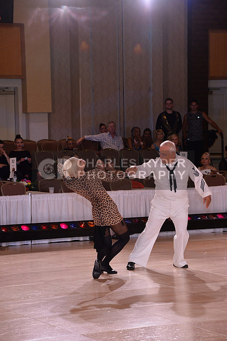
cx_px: 114
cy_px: 170
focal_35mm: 120
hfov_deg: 11.4
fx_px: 1138
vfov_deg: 17.1
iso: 2000
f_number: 5.6
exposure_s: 1/250
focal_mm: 120
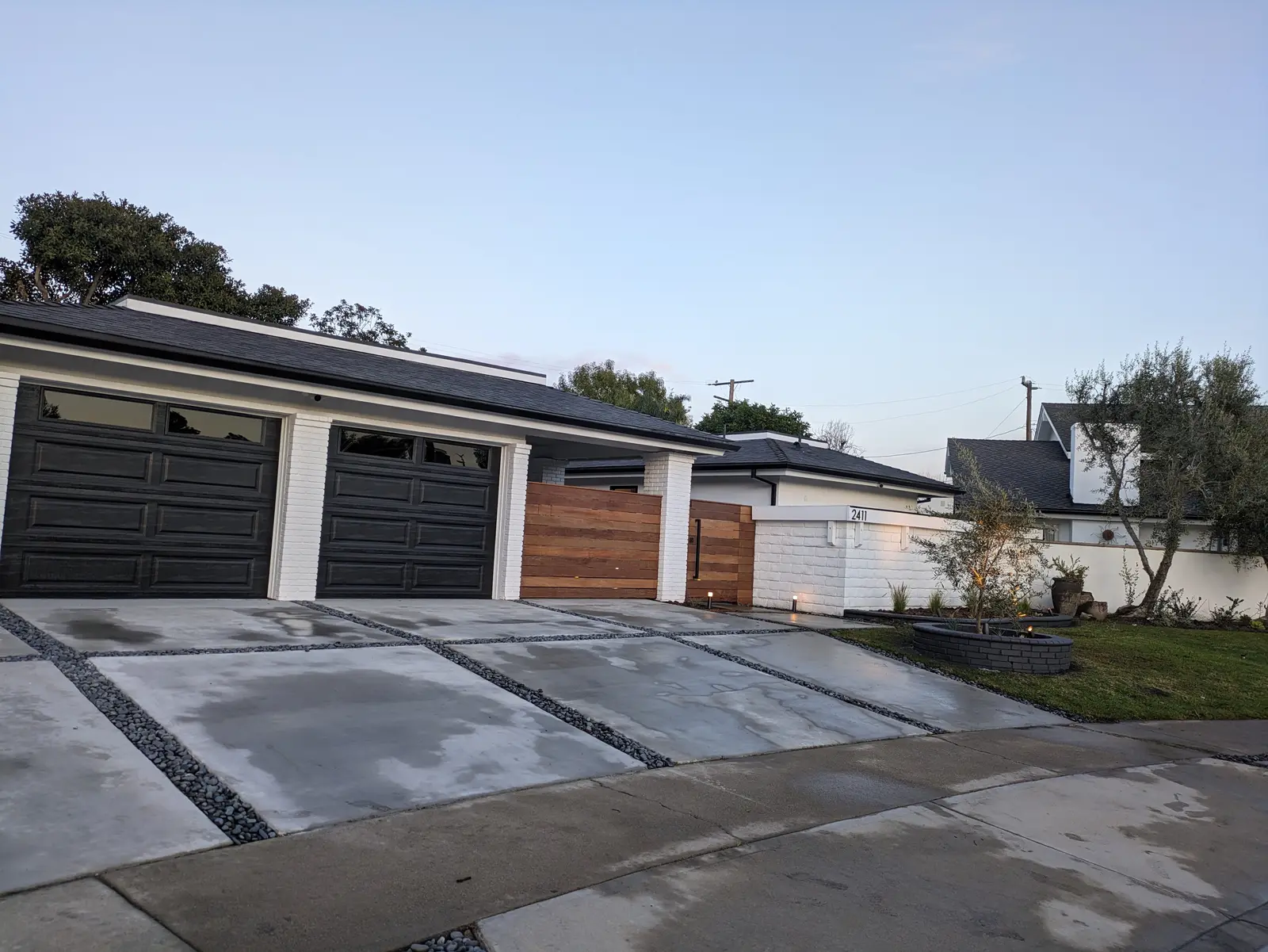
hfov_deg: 69.4
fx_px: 916
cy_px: 476
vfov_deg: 54.9
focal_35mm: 25
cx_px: 634
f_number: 1.89
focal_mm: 5.43
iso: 88
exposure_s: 1/120
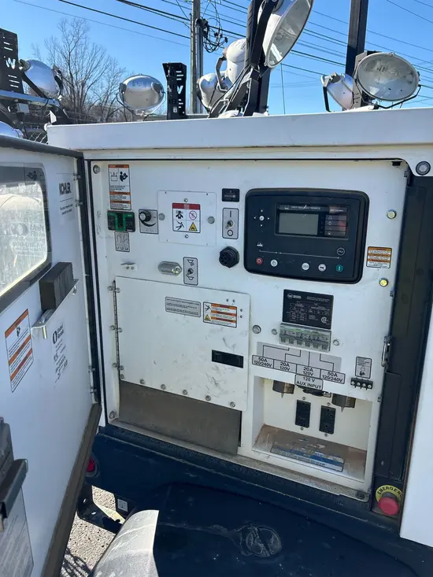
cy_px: 288
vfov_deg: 67.3
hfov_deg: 53.1
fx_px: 434
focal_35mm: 26
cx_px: 216
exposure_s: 1/1190
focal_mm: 5.96
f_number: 1.6
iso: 50
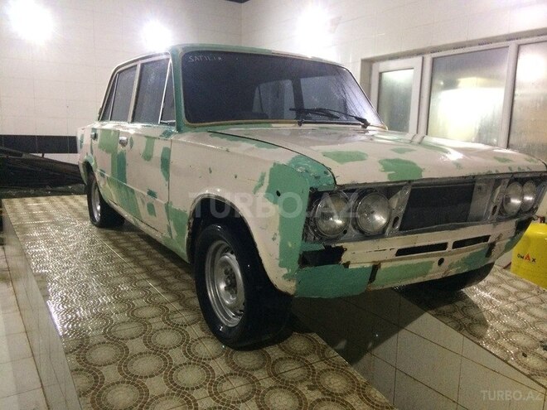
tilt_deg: -8.3
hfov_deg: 61.7
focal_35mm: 29
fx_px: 458
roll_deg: -0.6
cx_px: 274
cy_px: 205
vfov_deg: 48.2
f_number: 2.2
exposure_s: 1/33
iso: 320
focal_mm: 4.15
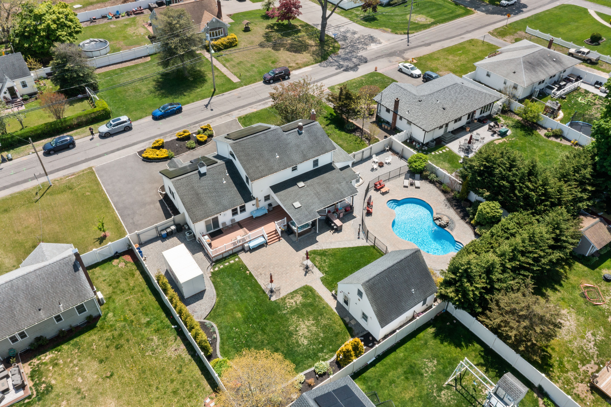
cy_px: 204
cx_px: 306
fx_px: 475
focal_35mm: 28
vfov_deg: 46.4
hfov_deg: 65.5
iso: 100
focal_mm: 10.26
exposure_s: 1/200
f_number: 10
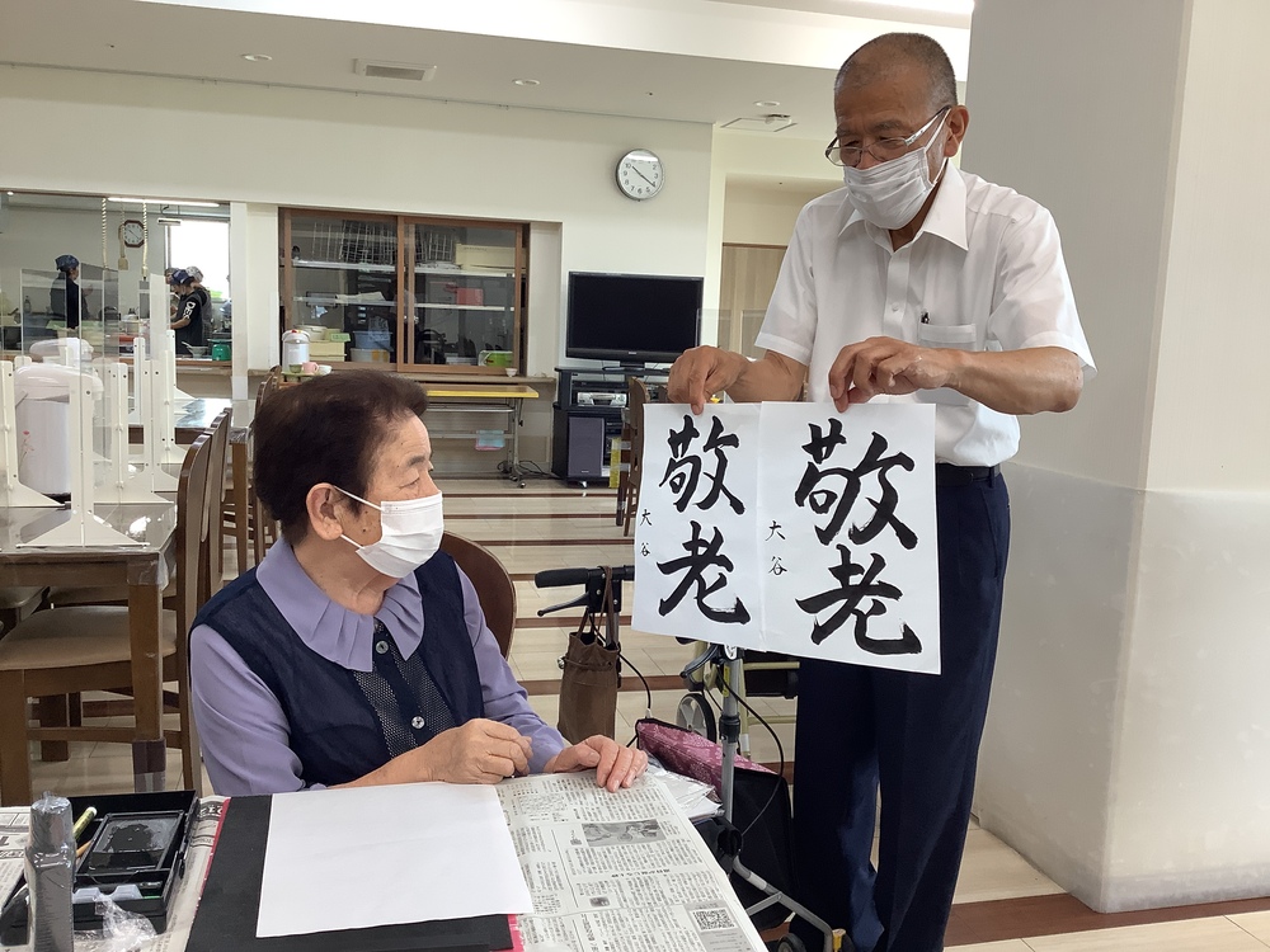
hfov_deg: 58.4
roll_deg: -1.6
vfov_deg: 45.4
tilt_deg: -7.4
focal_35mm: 31
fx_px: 1137
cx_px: 635
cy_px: 476
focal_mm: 3.3
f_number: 2.4
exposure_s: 1/100
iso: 80
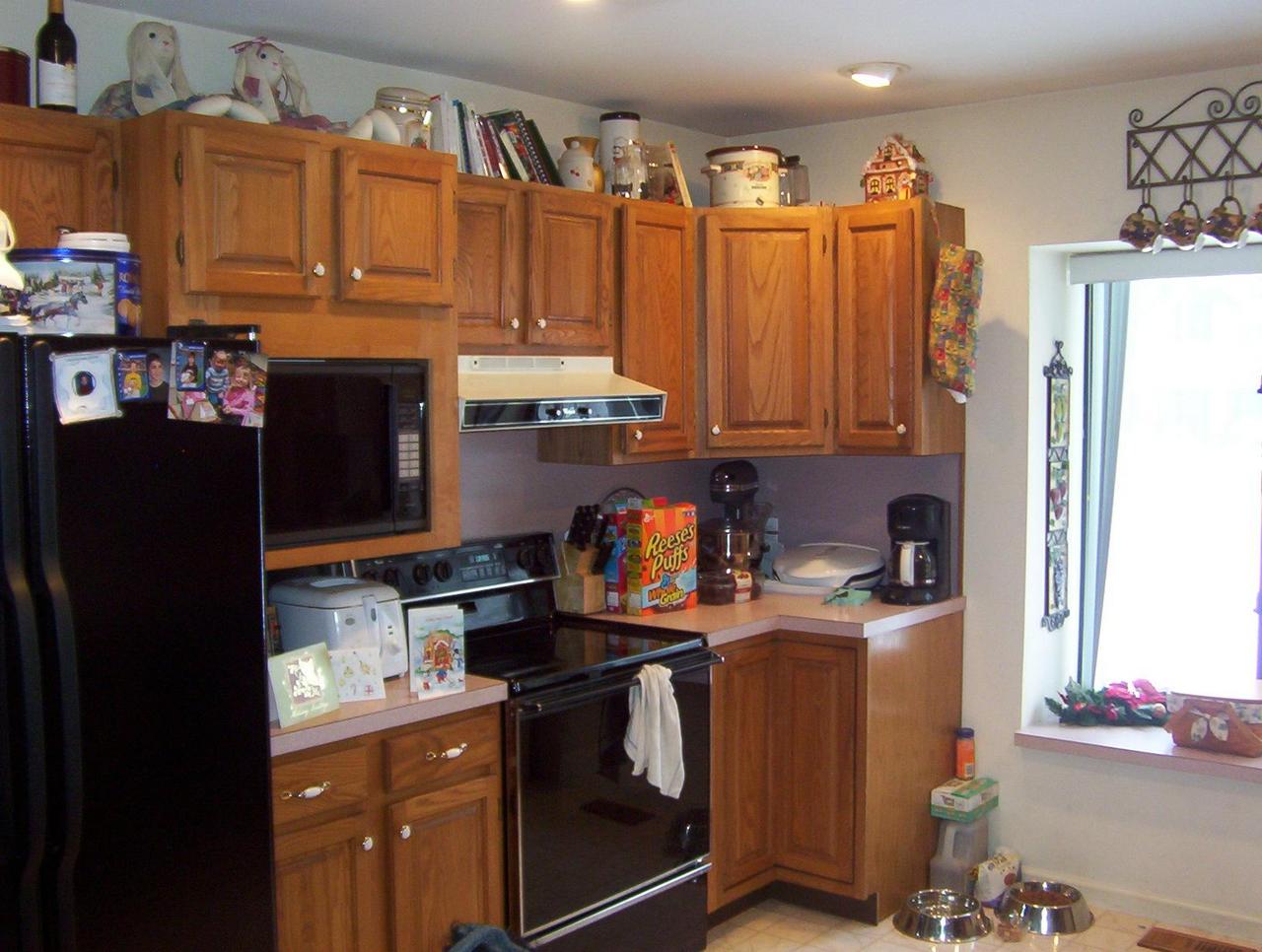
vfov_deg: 39.8
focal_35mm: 36
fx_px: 1315
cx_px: 631
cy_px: 476
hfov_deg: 51.3
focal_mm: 5.54
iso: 140
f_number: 2.76
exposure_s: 1/30
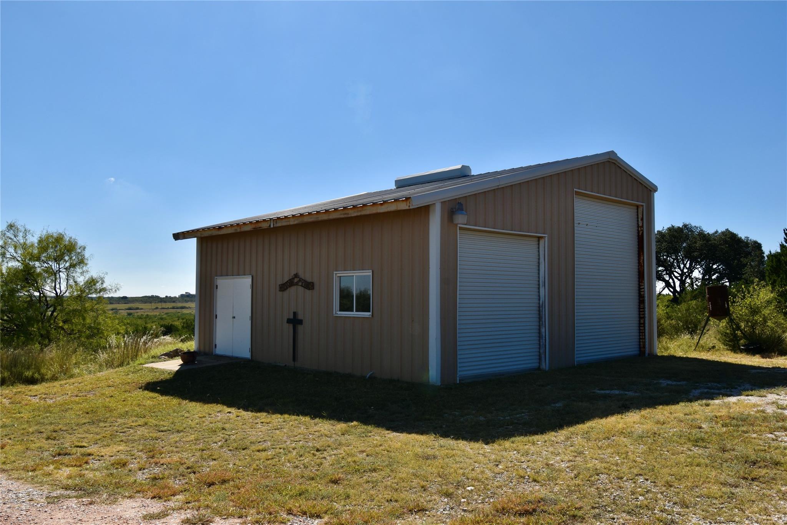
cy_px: 262
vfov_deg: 43.6
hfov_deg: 61.9
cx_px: 394
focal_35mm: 30
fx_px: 656
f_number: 13
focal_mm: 20
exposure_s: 1/200
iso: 100
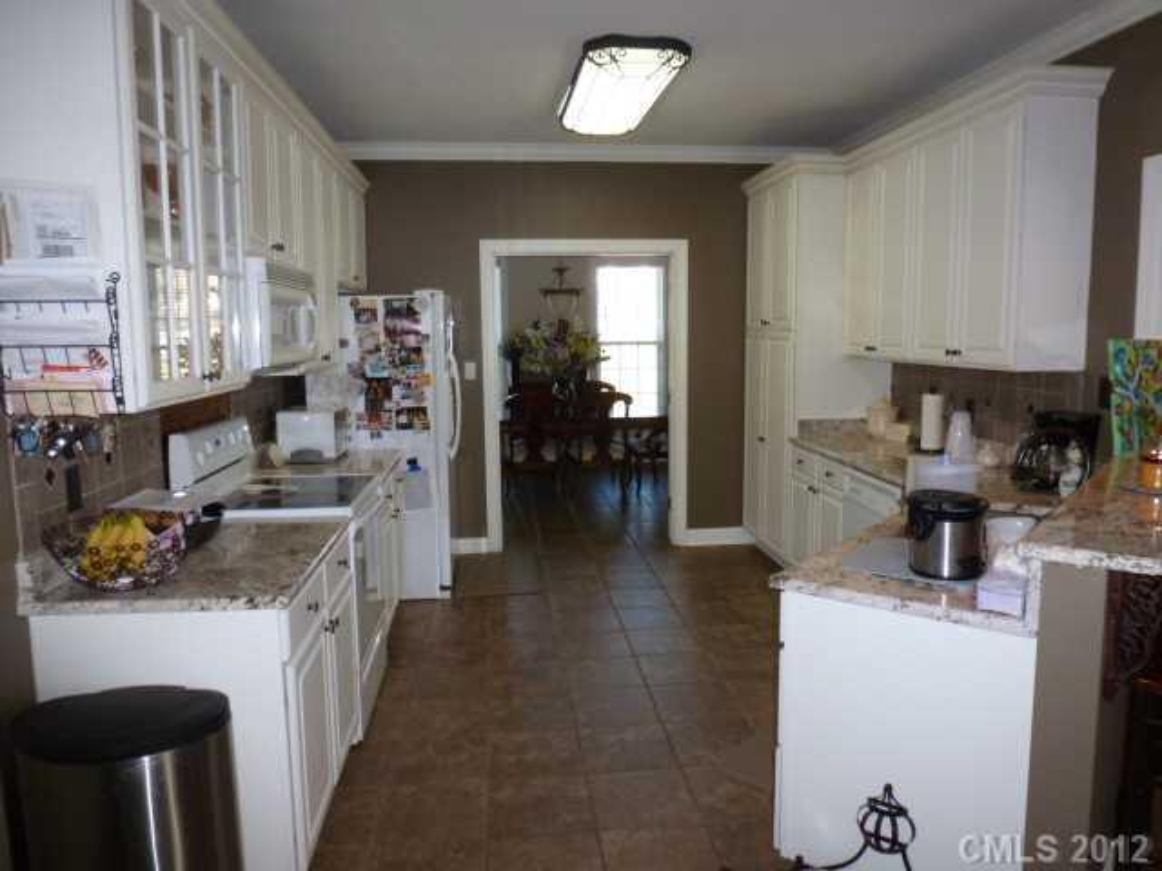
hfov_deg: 71.6
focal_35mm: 24
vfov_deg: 56.8
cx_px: 581
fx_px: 806
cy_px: 436
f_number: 3.3
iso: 250
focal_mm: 4.3
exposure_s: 1/60
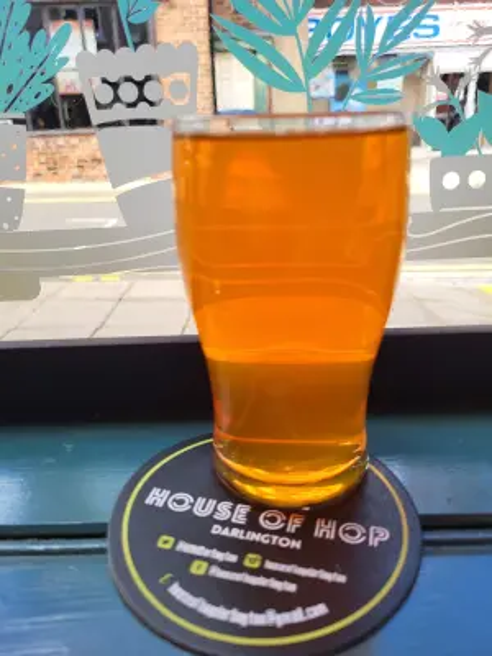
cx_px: 246
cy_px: 328
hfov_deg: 53.1
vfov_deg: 67.3
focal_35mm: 26
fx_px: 493
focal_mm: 5.4
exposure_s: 1/172
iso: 40
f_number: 1.8
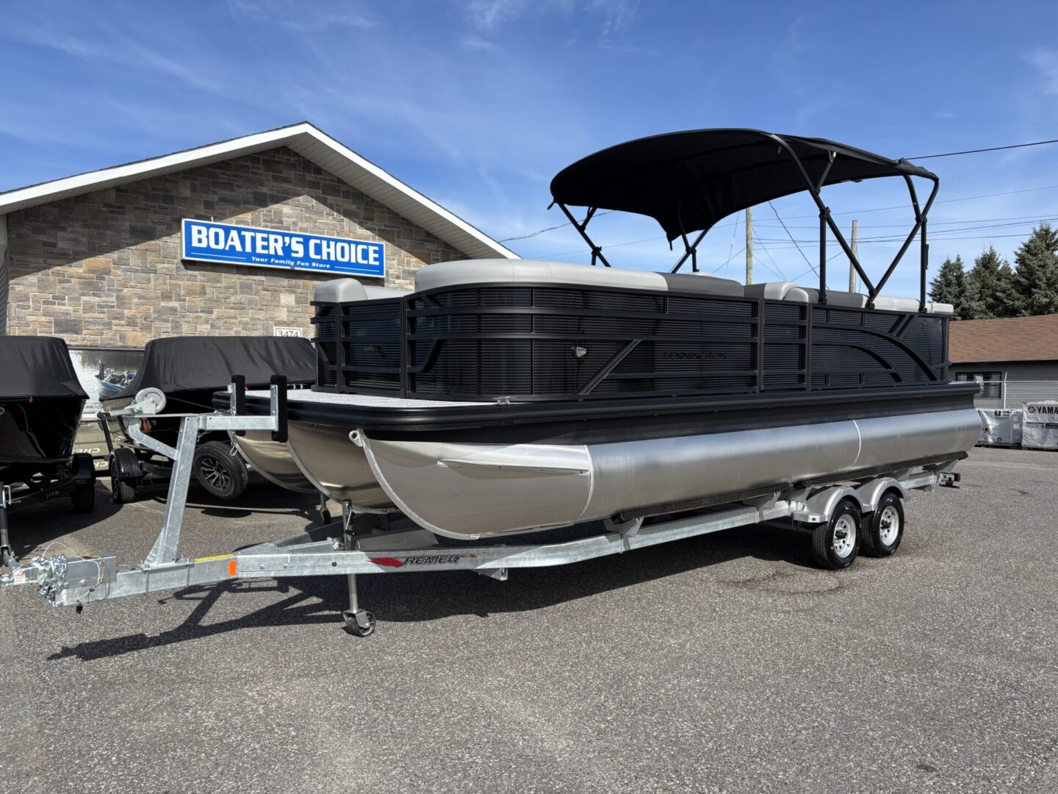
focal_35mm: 26
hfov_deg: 67.3
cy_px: 397
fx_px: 795
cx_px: 529
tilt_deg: -2.0
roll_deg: +0.7
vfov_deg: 53.1
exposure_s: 1/3106
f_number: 1.6
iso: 50
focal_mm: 5.96
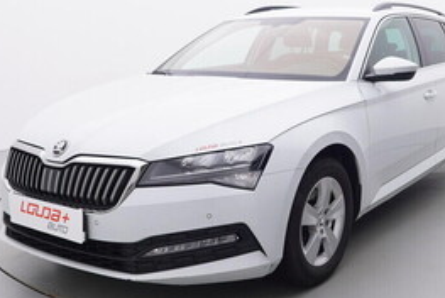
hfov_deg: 41.2
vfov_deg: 28.7
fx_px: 582
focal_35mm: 47
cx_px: 305
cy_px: 131
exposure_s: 1/80
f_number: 5
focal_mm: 15
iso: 200
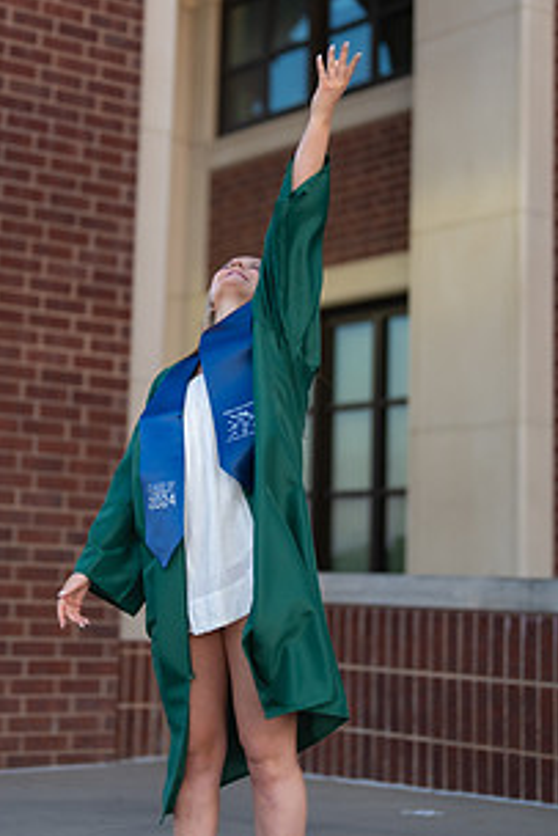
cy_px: 330
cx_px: 209
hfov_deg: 18.4
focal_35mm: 74
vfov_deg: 27.3
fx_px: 1718
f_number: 1.2
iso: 320
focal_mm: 50
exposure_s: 1/1000
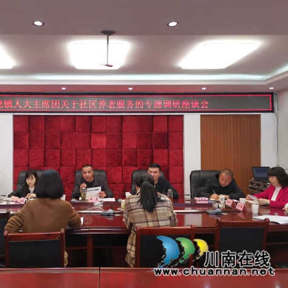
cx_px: 97
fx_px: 301
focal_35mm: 32
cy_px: 144
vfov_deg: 51.1
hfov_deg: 50.2
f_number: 1.8
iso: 100
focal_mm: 5.58
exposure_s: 1/100
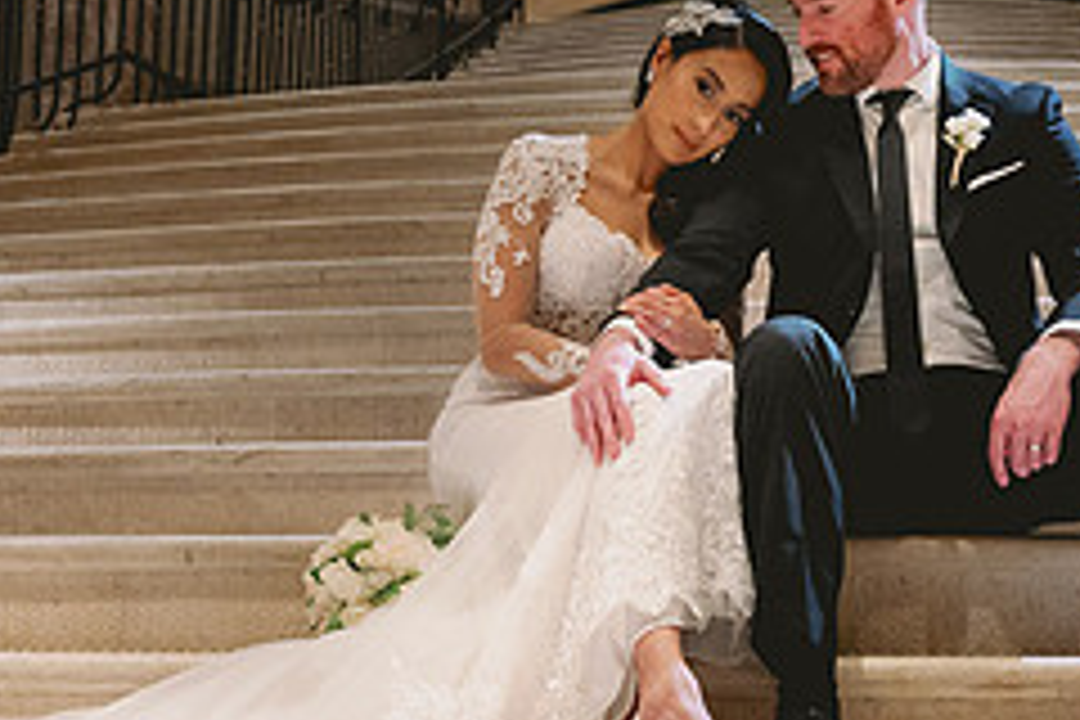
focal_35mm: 58
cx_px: 688
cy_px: 472
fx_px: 1740
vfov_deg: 23.3
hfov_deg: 34.3
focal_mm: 24
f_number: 2.8
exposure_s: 1/160
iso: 1600
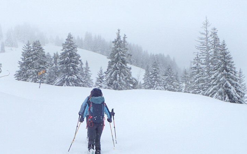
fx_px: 572
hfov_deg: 24.2
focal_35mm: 85
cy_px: 84
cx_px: 80
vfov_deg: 15.4
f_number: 4
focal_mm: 7.86
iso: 100
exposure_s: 1/640
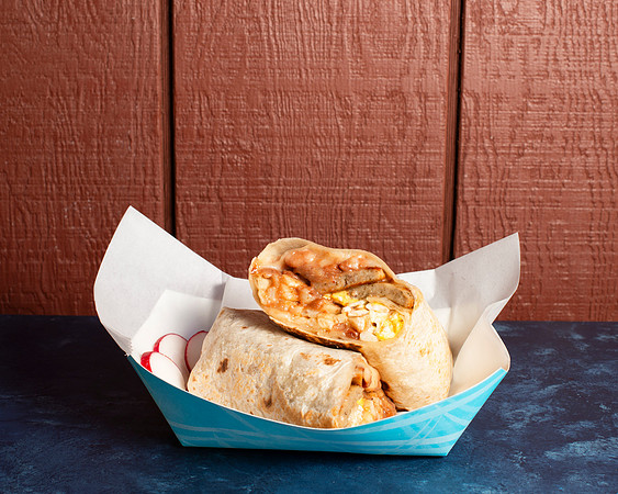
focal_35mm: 59
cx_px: 313
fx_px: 1088
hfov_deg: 31.7
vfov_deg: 25.6
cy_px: 261
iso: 200
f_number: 9
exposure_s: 1/200
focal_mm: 50
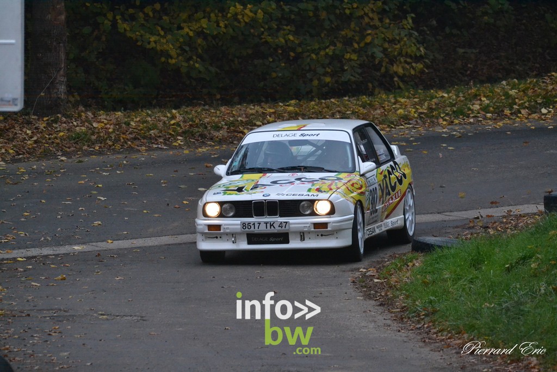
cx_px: 278
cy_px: 186
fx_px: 6963
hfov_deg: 4.6
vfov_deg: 3.1
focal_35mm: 450
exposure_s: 1/500
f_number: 6
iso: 3200
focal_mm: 300
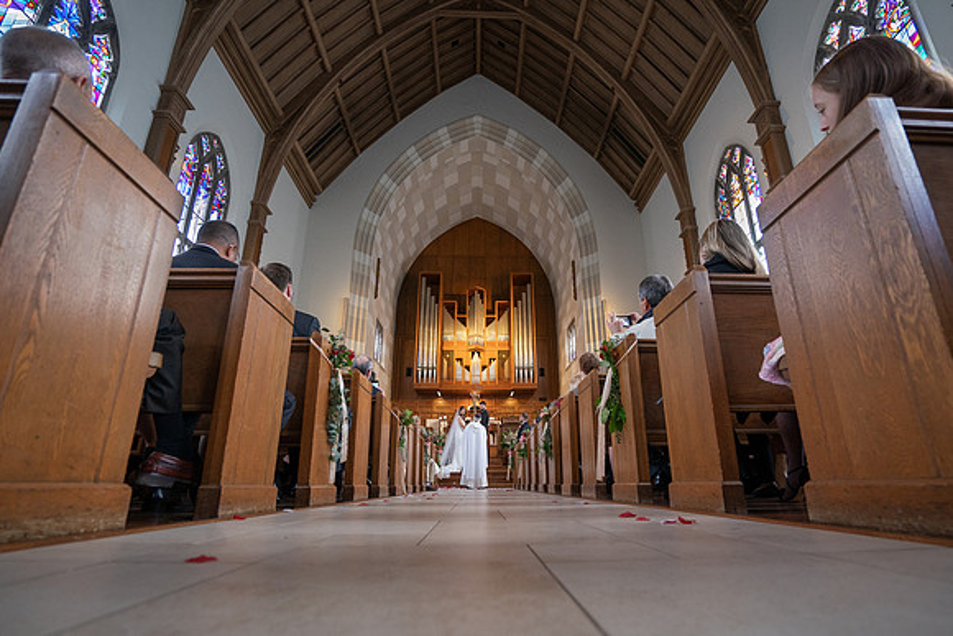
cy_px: 332
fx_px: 454
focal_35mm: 17
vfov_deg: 70.0
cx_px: 499
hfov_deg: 92.7
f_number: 4
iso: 2000
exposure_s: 1/100
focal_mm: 16
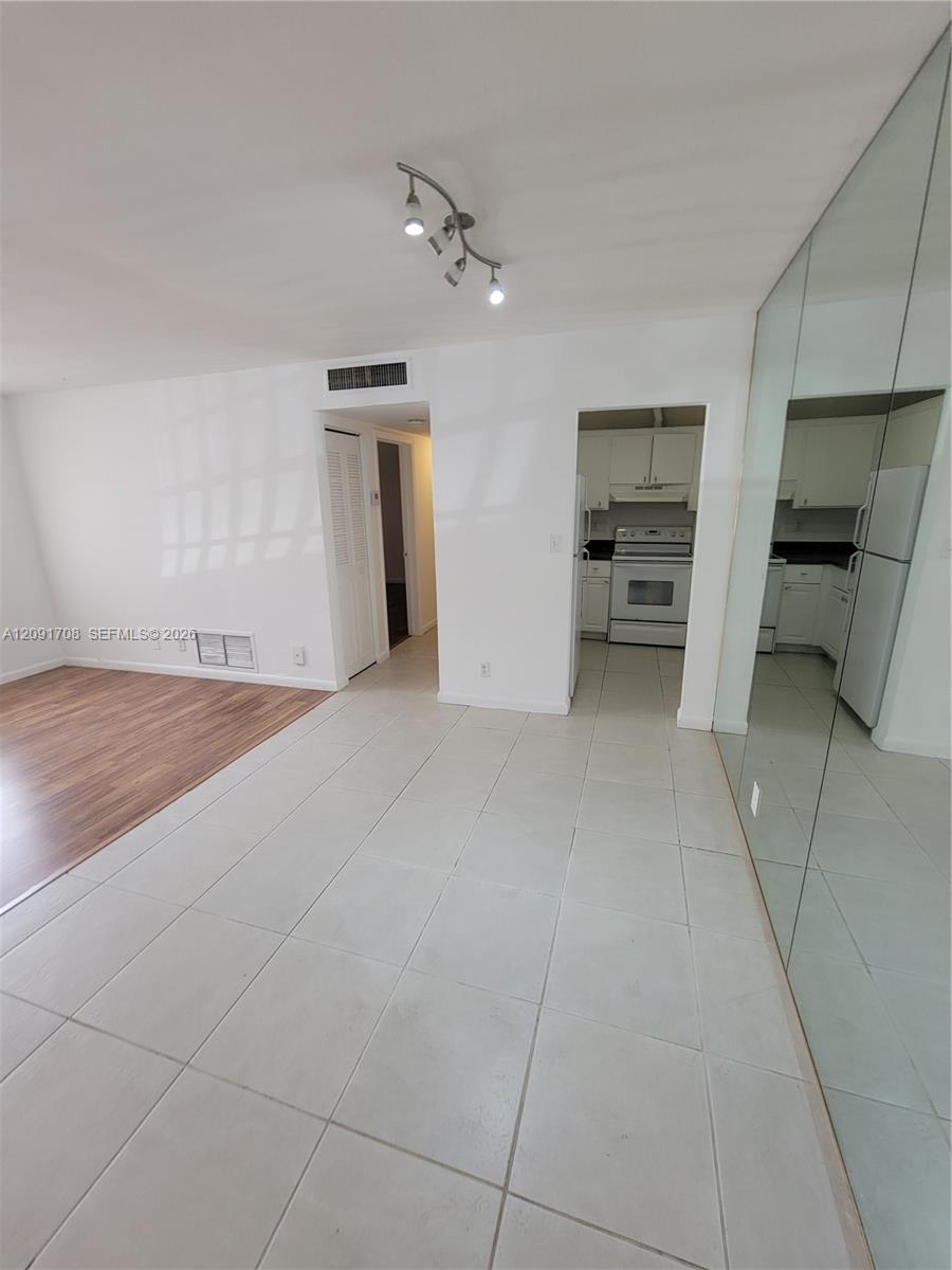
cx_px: 476
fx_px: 477
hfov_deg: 89.9
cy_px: 635
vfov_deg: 106.2
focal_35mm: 13
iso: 64
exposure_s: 1/60
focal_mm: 2.2
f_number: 2.2
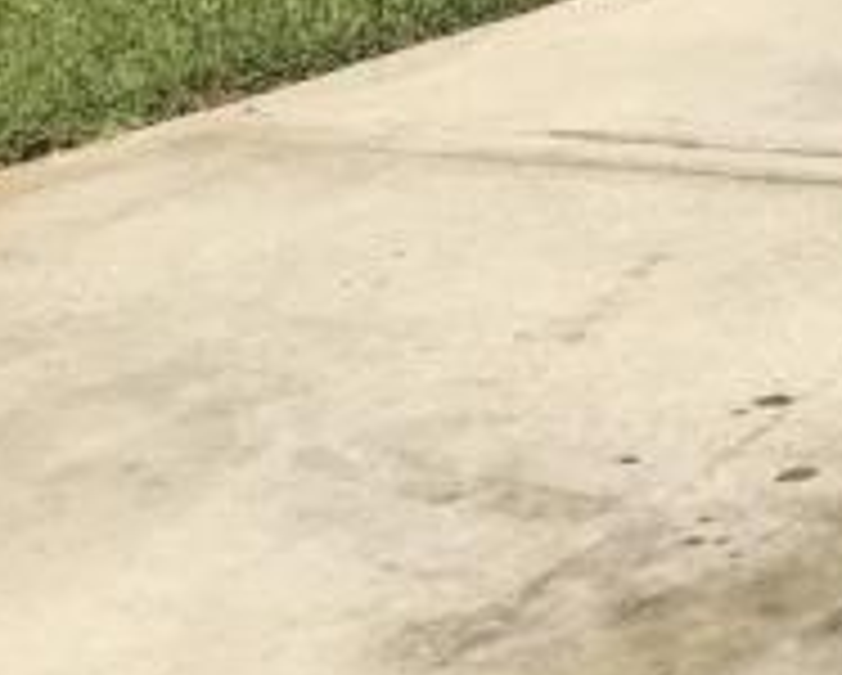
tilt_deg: +4.6
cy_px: -1030
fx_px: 3867
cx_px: 1990
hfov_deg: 10.7
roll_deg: -1.8
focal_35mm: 155
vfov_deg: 8.9
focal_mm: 4.15
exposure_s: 1/2747
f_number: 2.2
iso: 25
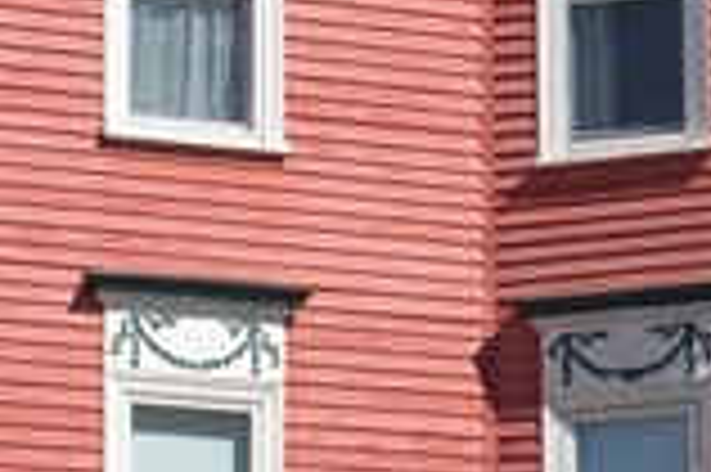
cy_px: 499
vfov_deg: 4.9
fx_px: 5485
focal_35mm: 278
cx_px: 158
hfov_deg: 7.4
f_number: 8
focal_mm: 44
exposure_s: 1/250
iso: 100
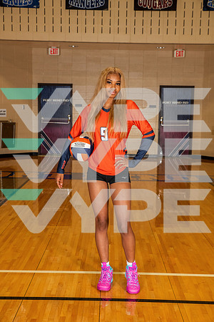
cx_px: 107
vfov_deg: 38.2
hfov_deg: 26.0
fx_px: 464
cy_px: 161
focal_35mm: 52
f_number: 7.1
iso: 1000
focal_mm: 52
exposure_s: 1/250
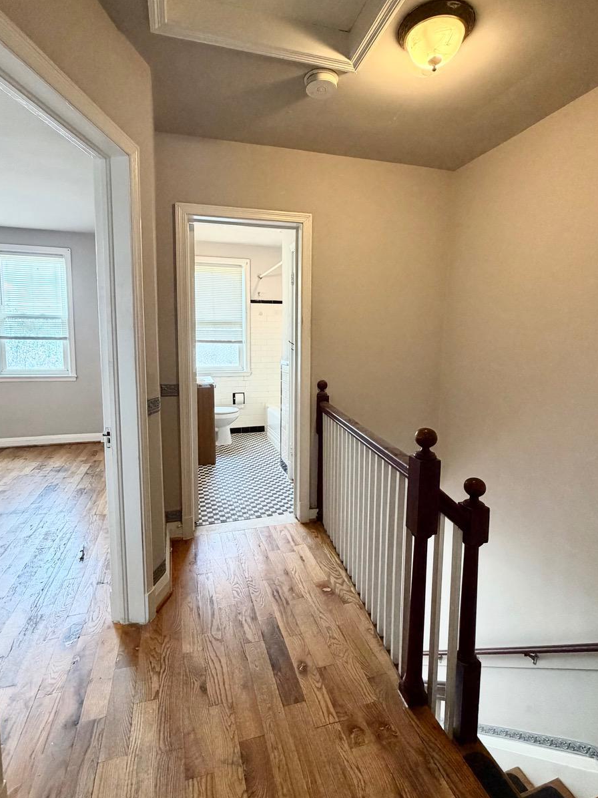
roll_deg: +0.3
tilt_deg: -5.6
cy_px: 383
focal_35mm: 18
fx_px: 415
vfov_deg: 87.7
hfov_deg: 71.6
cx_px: 296
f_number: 2.2
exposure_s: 1/60
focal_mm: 2.22
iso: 250
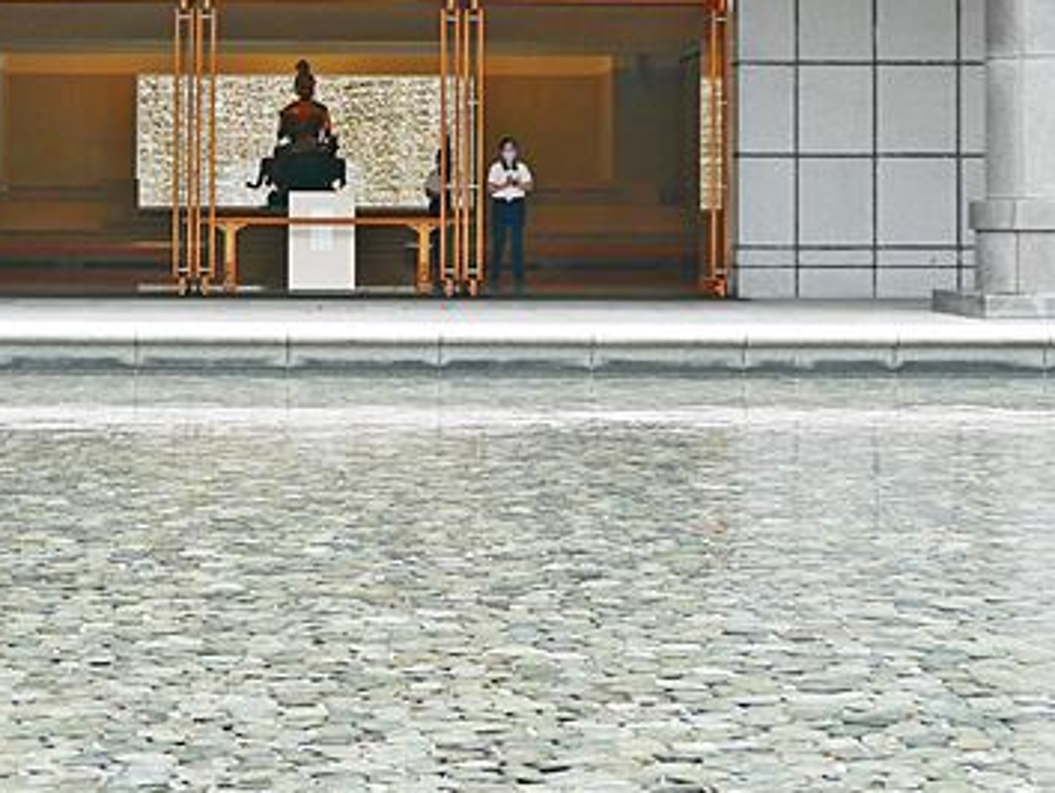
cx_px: 262
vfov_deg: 18.5
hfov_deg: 24.4
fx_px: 2409
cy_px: 154
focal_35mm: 79
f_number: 4
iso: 200
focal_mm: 14
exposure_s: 1/500
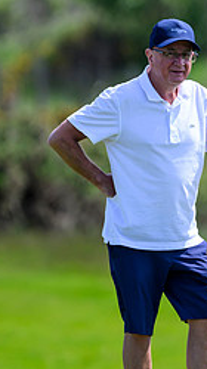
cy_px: 190
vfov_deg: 2.2
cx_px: 420
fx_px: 9536
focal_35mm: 974
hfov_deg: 1.2
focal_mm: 400
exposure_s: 1/3200
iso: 500
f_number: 4
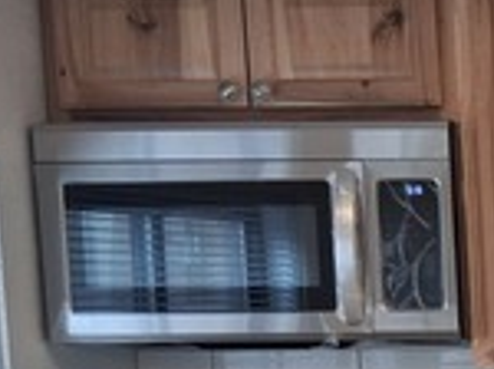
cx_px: 841
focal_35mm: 116
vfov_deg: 12.2
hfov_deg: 15.1
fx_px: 1653
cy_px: 530
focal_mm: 3.98
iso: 80
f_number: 1.8
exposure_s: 1/120
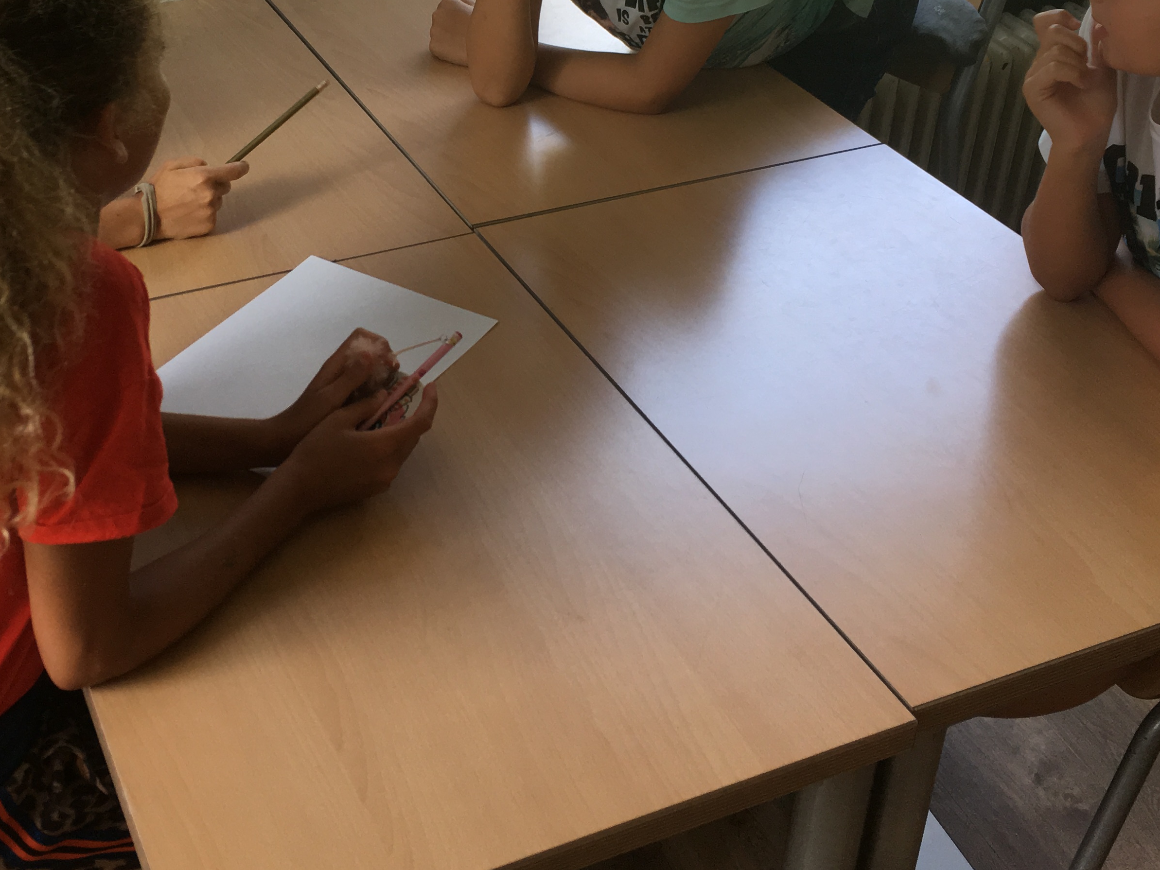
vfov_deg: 29.3
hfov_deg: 38.6
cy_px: 246
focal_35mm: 49
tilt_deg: -31.6
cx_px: 427
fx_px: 1642
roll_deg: -0.7
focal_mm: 4.15
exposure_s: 1/100
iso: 40
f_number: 2.2
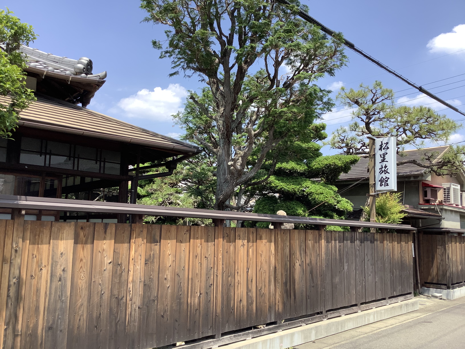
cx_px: 232
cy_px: 174
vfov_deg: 45.4
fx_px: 416
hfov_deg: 58.4
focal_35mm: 31
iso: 25
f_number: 2.4
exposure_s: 1/741
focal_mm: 3.3
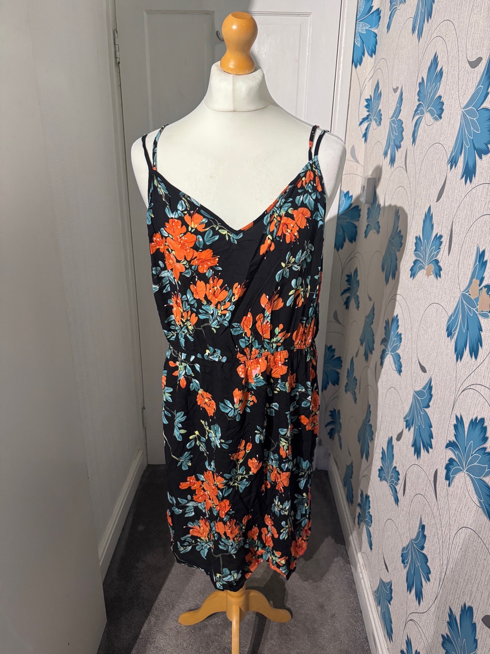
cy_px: 327
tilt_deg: -20.9
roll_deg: -0.9
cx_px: 245
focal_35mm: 24
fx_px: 453
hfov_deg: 56.8
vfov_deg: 71.6
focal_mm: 6.76
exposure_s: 1/60
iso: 400
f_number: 1.78
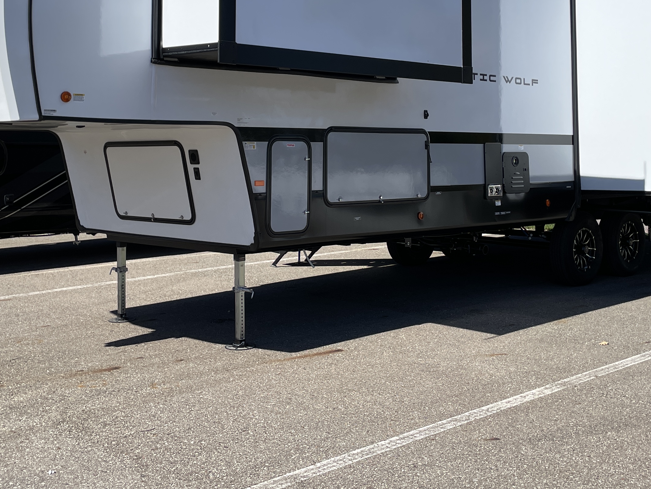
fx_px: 922
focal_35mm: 49
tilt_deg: +4.0
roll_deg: -0.8
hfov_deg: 38.9
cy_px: 86
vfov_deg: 28.9
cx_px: 348
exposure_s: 1/3731
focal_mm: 4.2
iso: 32
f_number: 1.6
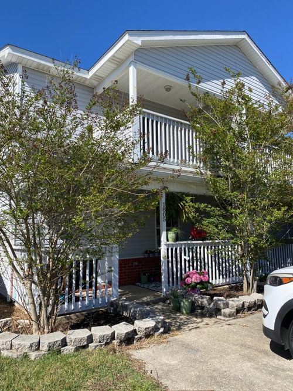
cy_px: 196
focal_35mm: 26
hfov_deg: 53.0
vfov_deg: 67.3
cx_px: 146
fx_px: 294
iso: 32
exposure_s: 1/2315
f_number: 1.8
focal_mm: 4.25
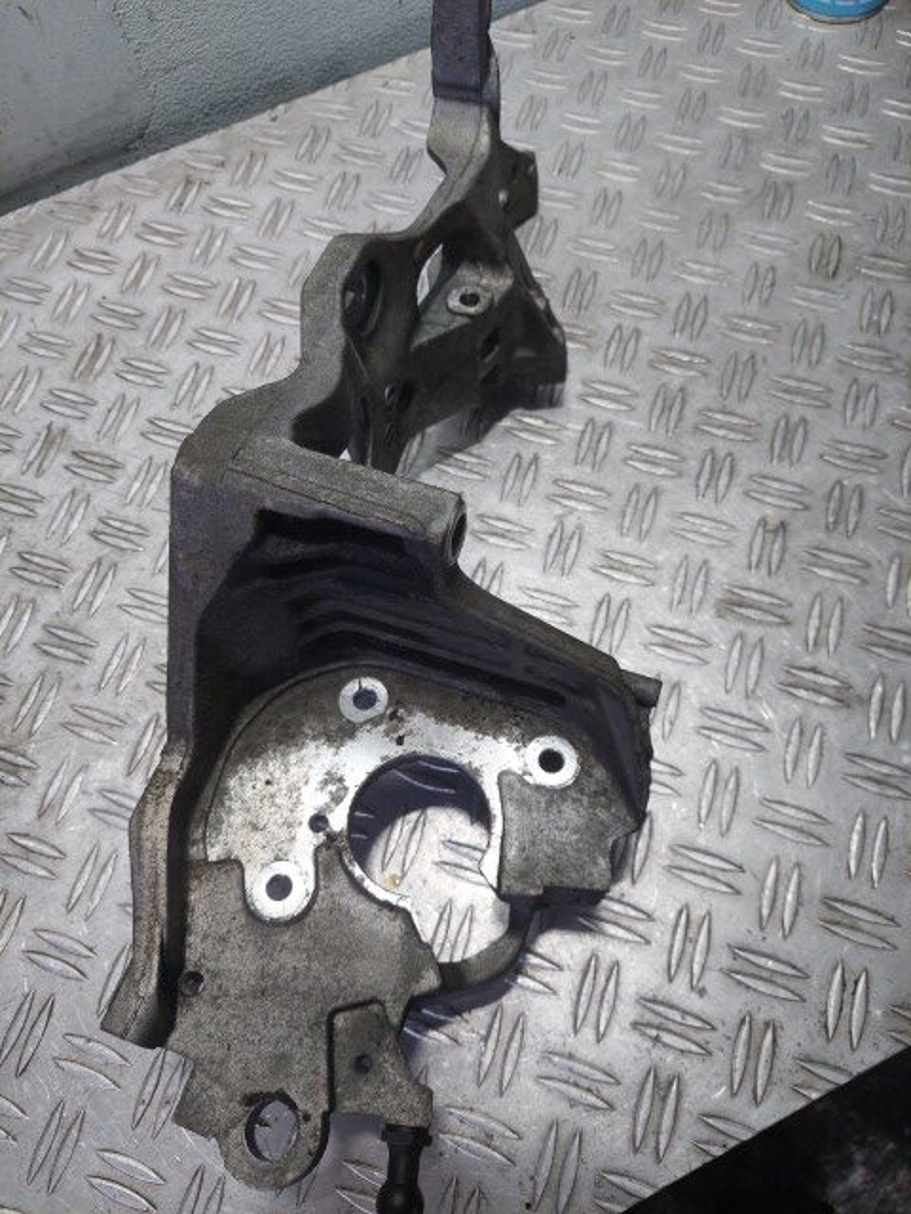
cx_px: 456
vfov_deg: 69.4
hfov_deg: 54.9
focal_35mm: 25
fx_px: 877
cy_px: 607
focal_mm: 5.23
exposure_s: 1/100
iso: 80
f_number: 1.8
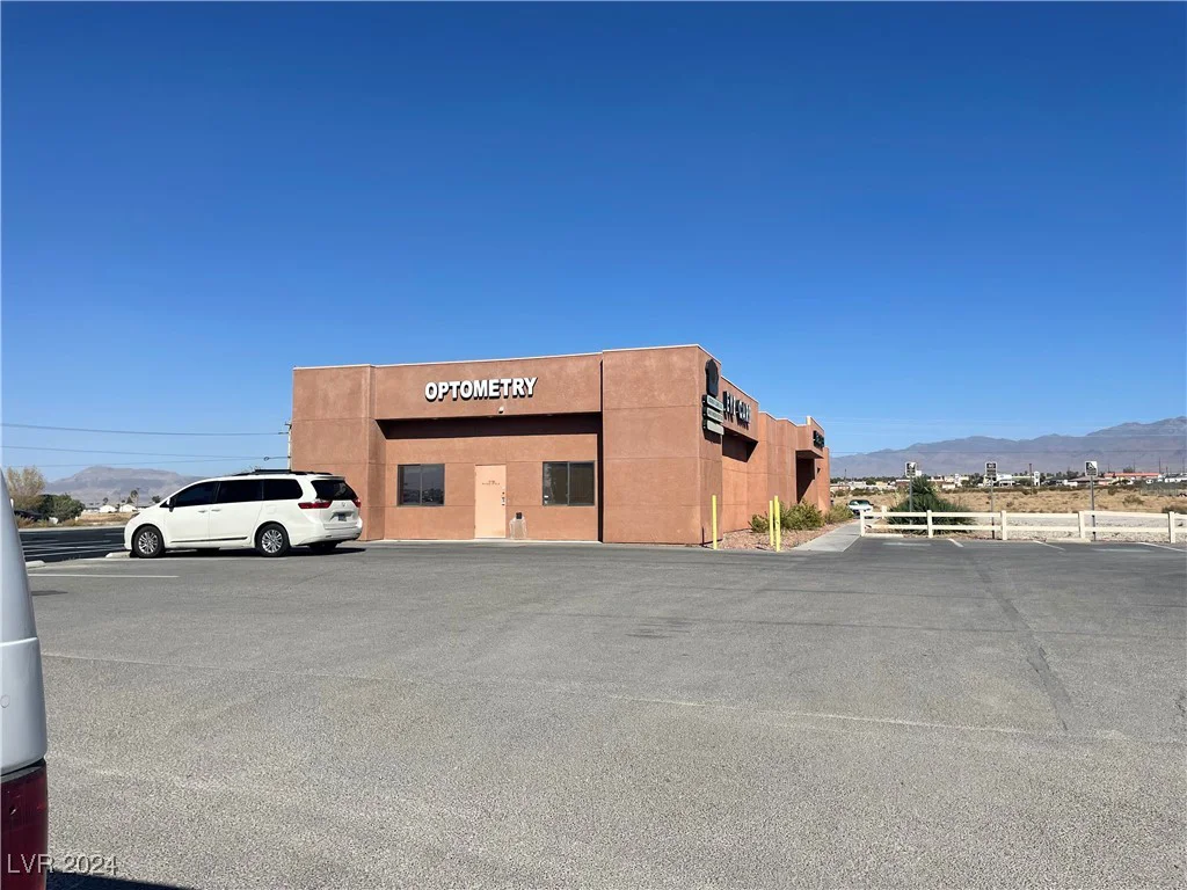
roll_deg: +1.3
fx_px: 892
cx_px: 594
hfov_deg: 67.3
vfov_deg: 53.1
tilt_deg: +4.8
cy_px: 445
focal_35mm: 26
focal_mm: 4.2
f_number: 1.6
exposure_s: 1/6494
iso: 32
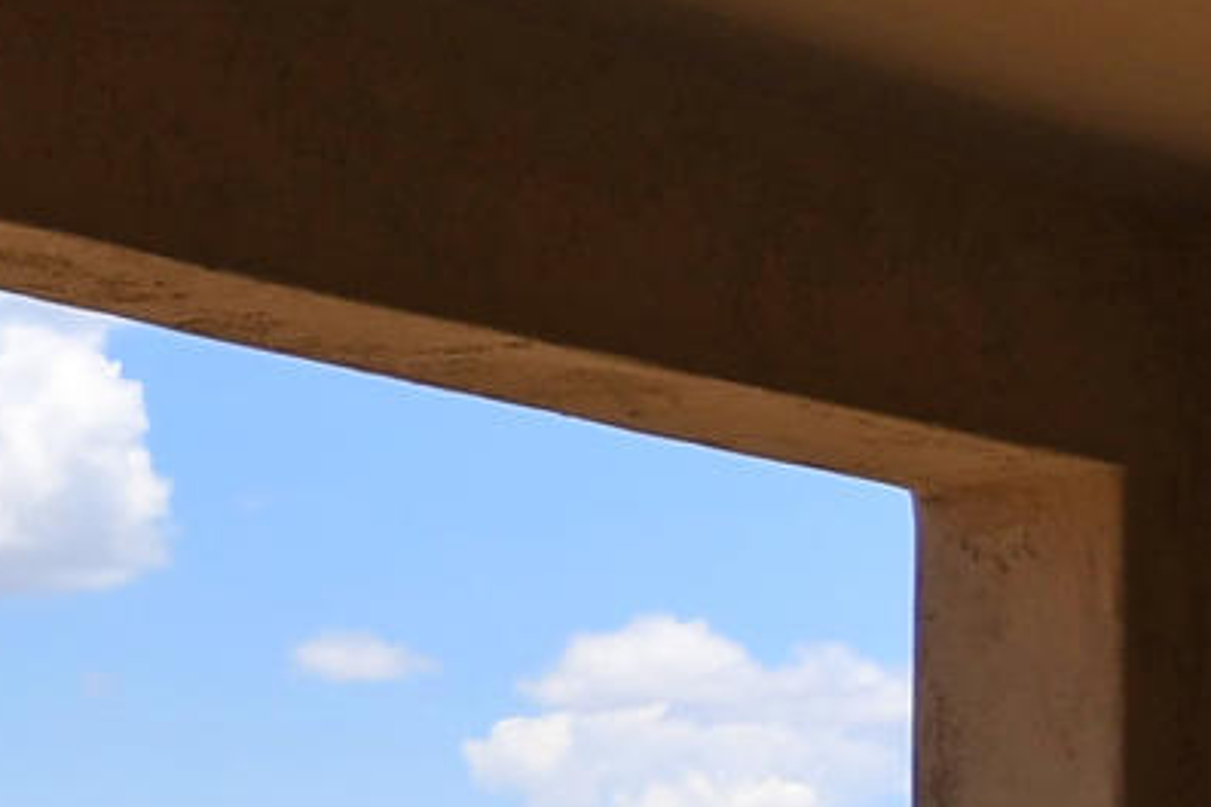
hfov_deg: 10.3
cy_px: 1357
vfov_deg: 8.4
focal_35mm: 159
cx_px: -2138
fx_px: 5348
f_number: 11
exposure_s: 1/250
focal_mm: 14
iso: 100
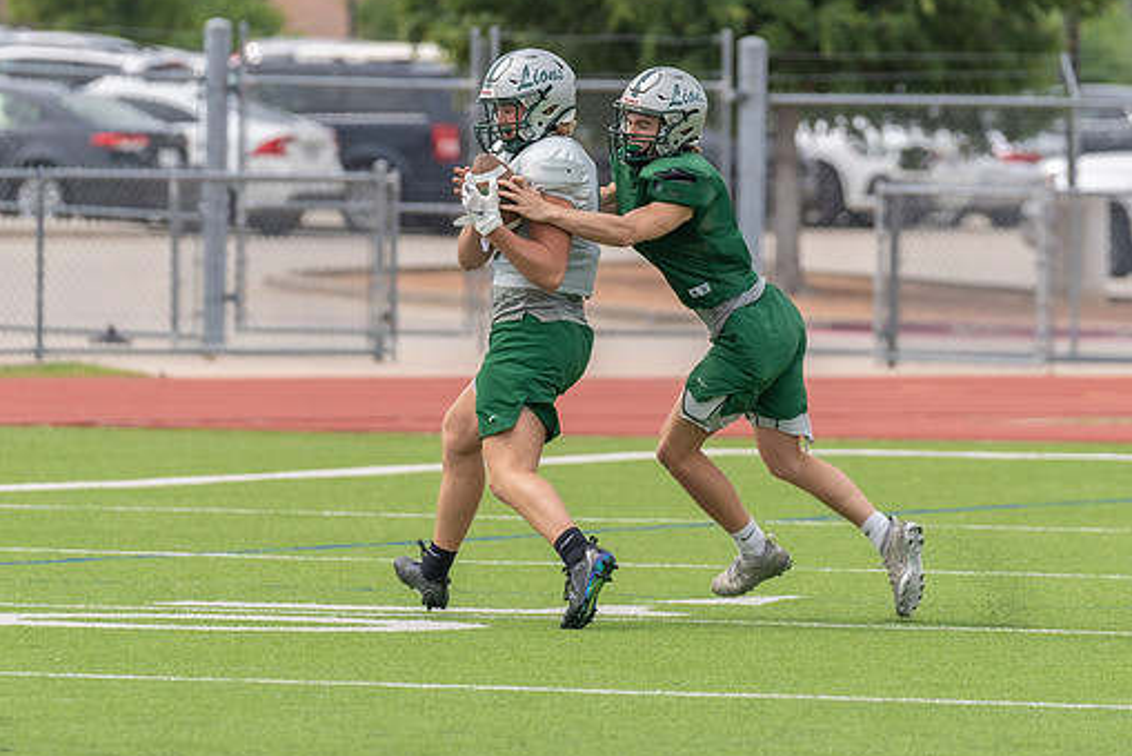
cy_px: 181
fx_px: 11703
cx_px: 563
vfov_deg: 3.7
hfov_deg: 5.5
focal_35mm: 372
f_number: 3.5
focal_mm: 200
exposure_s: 1/1250
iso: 160
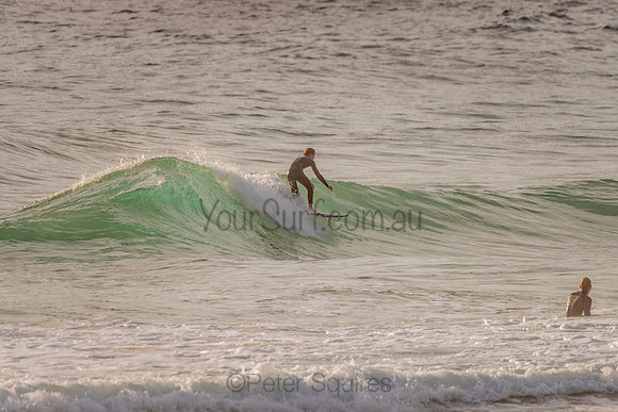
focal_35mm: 613
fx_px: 10523
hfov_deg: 3.4
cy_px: 200
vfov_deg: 2.2
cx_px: 301
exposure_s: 1/2000
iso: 160
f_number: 5.6
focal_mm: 500
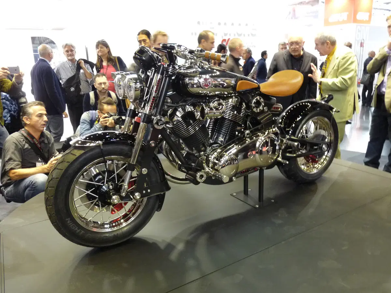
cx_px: 196
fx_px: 305
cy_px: 146
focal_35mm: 27
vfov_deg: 51.4
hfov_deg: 65.3
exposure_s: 1/13
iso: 400
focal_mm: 4.8
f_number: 2.8
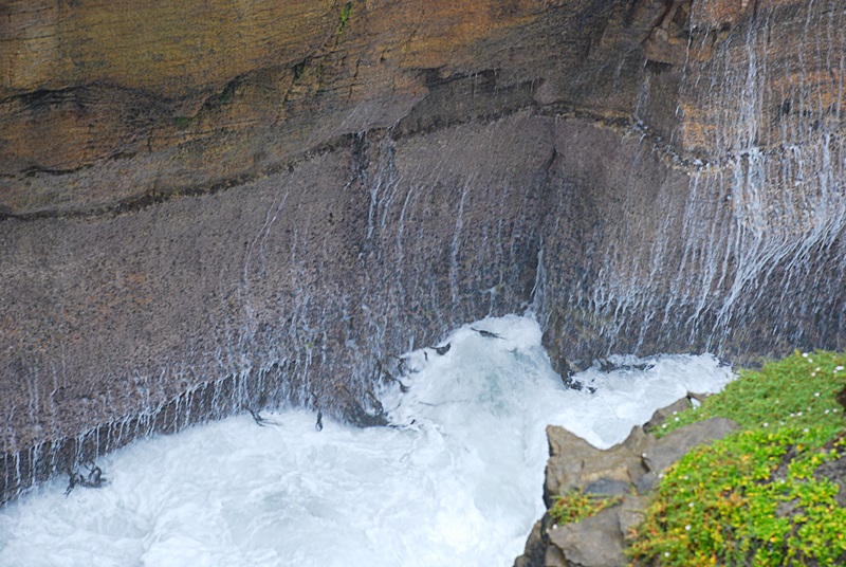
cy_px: 284
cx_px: 423
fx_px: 2648
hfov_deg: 18.2
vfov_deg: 12.2
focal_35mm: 112
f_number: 5.6
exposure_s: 1/80
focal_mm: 75
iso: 400
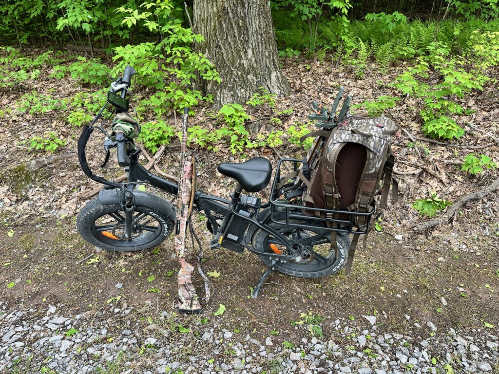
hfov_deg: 71.6
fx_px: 346
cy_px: 187
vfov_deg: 56.8
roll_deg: +0.2
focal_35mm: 24
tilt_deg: -27.9
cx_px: 250
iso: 64
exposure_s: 1/121
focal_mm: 6.86
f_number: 1.78
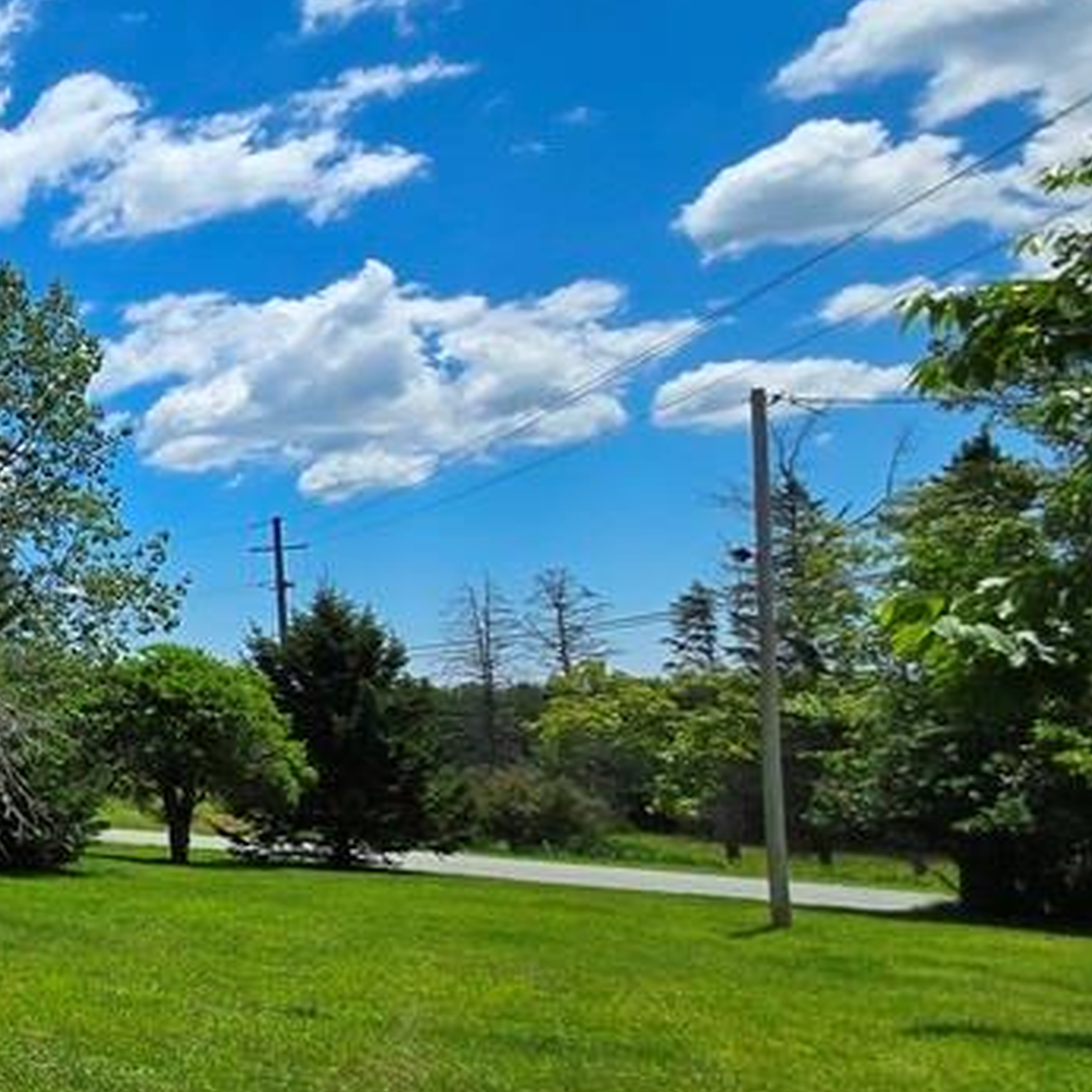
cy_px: 587
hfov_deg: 29.8
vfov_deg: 48.4
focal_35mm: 34
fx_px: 1213
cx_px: -521
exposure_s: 1/3160
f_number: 2.2
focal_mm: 2.2
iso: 50
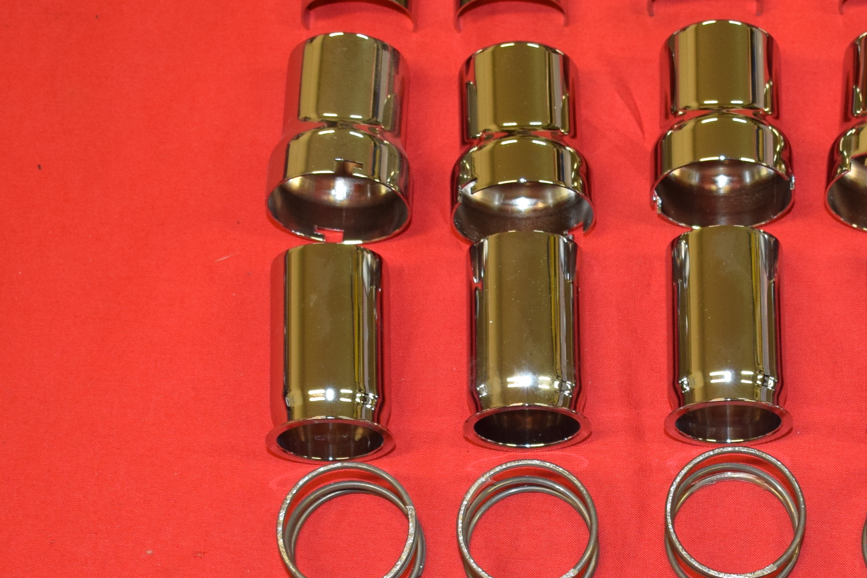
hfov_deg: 20.9
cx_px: 646
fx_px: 2336
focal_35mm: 97
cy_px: 547
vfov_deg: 13.9
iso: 500
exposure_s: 1/60
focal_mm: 26
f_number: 5
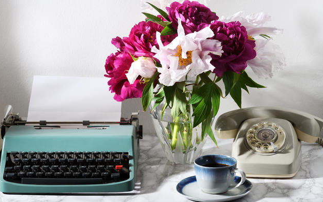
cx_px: 148
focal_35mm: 100
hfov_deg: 20.8
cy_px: 99
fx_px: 880
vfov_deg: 13.1
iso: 100
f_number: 11
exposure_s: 1/125
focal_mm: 85
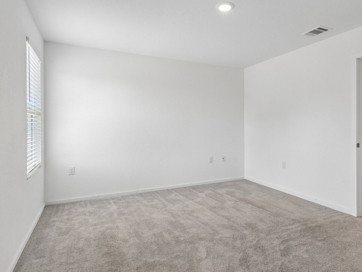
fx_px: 230
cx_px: 210
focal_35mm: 22
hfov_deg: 75.9
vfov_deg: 61.0
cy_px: 128
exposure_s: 1/25
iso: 400
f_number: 8
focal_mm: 17
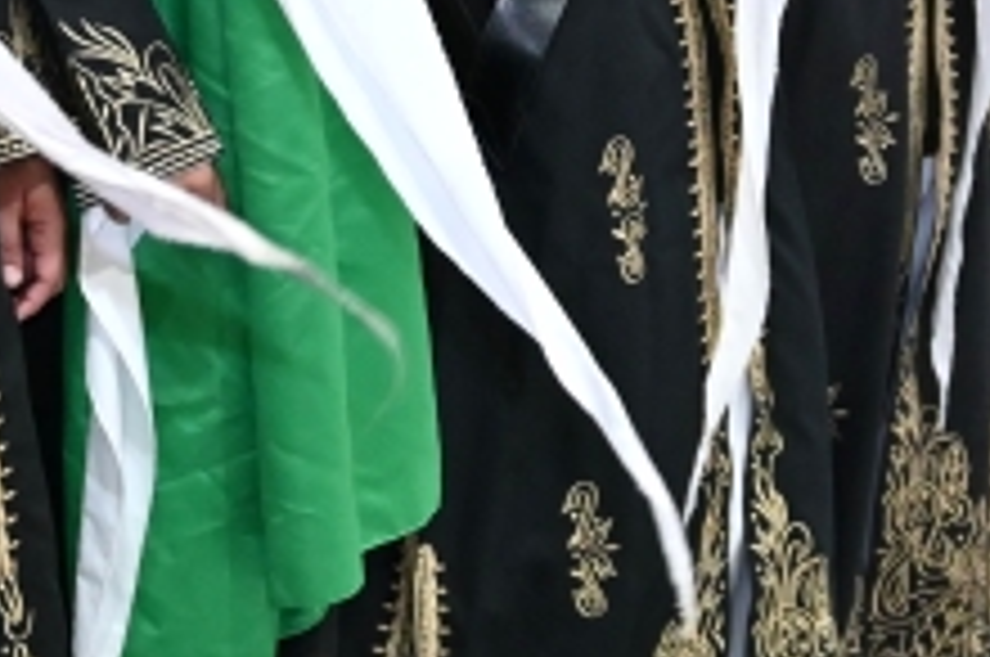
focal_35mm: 164
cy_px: -374
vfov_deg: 8.1
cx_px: 140
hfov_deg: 12.5
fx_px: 4503
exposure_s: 1/200
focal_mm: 24
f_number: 3.2
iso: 1250
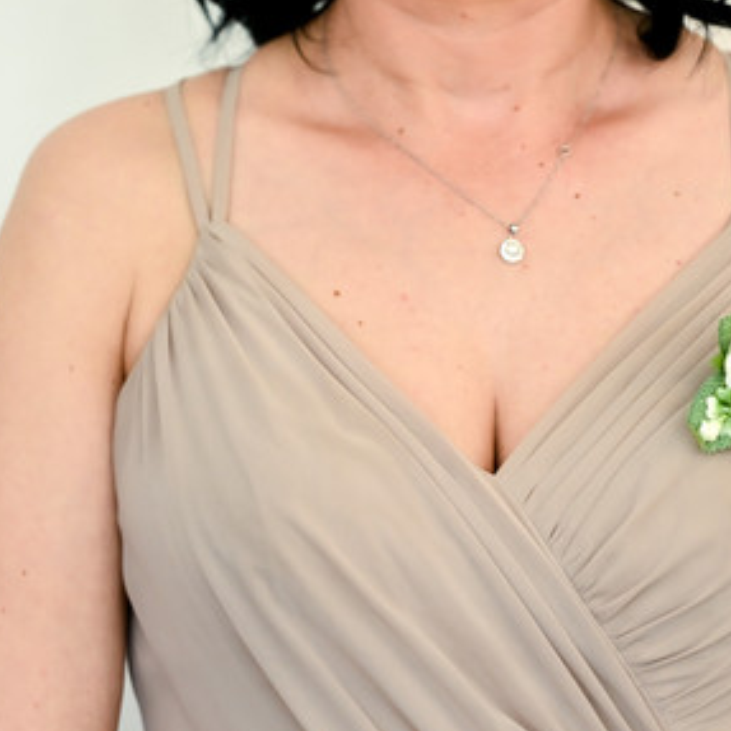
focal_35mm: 370
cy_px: 117
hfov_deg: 4.7
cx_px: 406
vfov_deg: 4.7
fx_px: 8840
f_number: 2.8
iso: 800
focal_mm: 195
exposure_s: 1/200
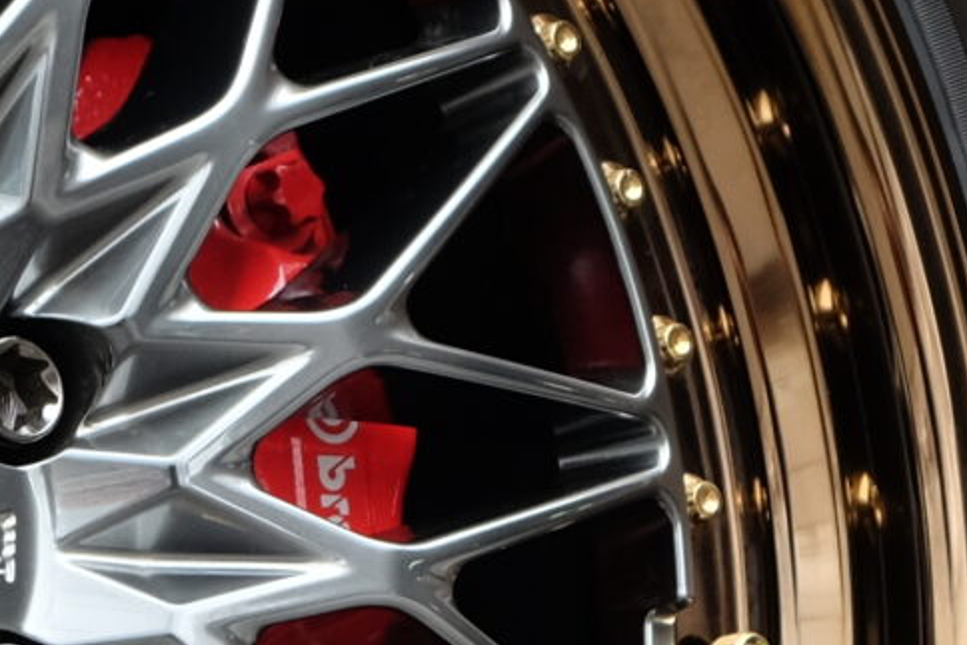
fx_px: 6394
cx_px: 256
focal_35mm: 238
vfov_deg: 5.8
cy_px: 656
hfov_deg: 8.6
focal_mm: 30.2
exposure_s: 1/125
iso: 400
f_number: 5
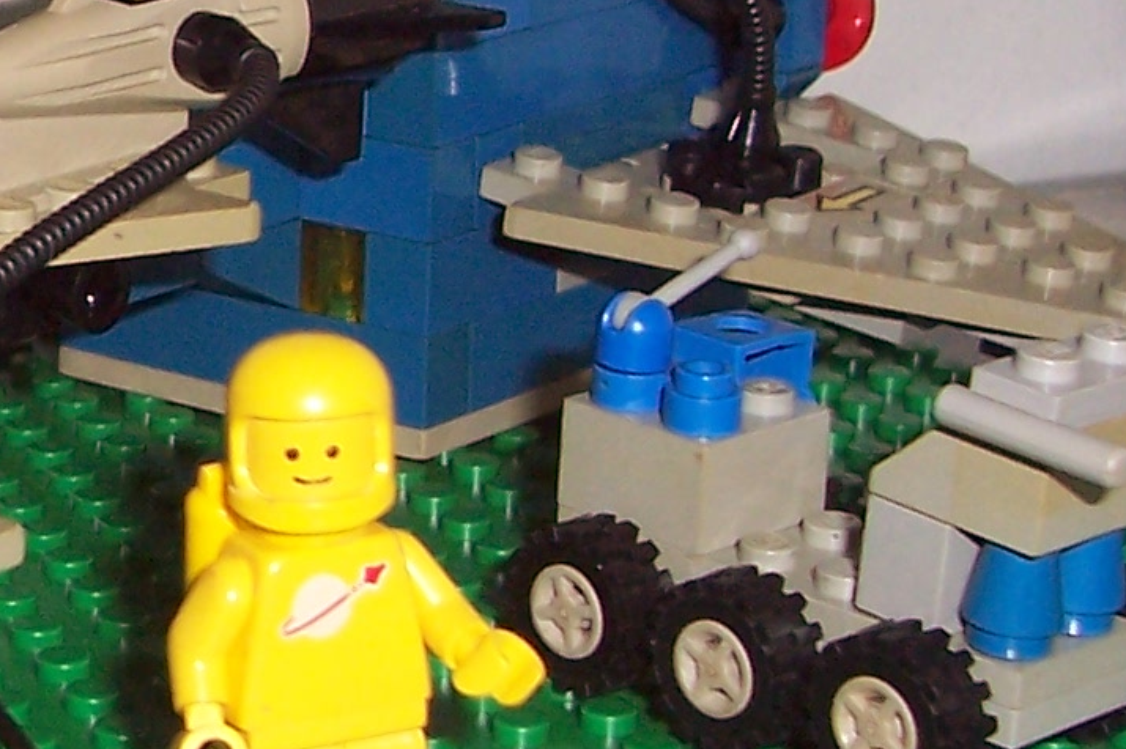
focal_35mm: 114
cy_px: 274
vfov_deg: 12.0
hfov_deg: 16.7
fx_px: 3564
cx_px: -441
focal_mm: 5.6
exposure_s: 1/60
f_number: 2.7
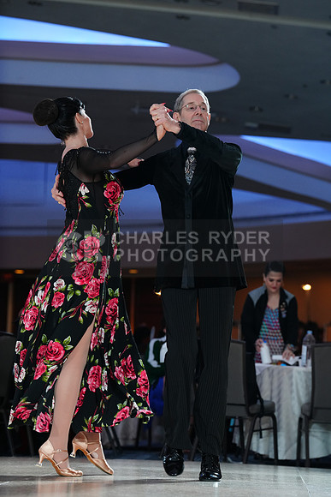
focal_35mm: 127
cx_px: 166
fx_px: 1750
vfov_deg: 16.1
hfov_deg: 10.8
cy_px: 248
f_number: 5
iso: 1250
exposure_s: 1/200
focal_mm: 127
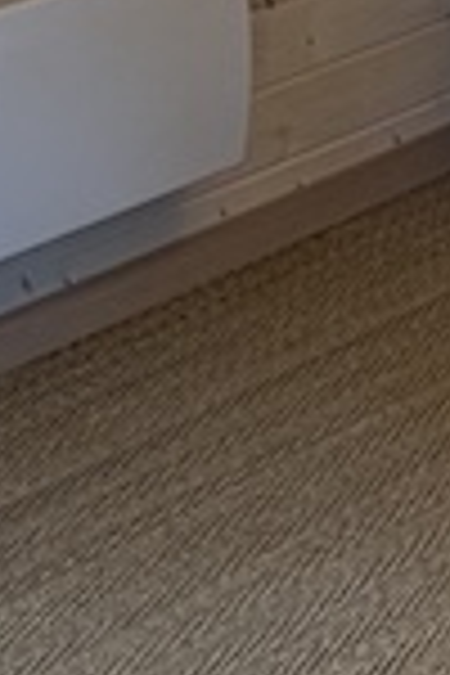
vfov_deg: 9.5
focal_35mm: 200
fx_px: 3750
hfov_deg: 6.3
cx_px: 1300
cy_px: -738
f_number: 1.78
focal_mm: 6.76
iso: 200
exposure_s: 1/100
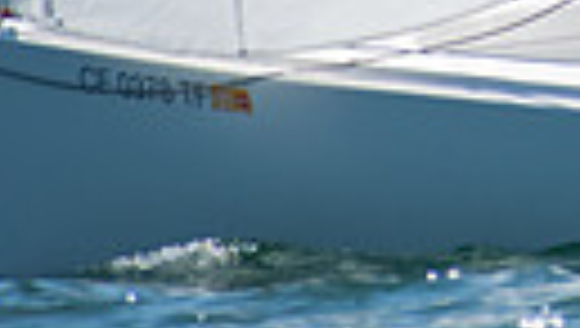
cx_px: 1012
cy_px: -438
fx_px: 20684
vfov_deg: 0.9
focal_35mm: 1343
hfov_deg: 1.6
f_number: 6.3
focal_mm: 190
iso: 200
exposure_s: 1/800
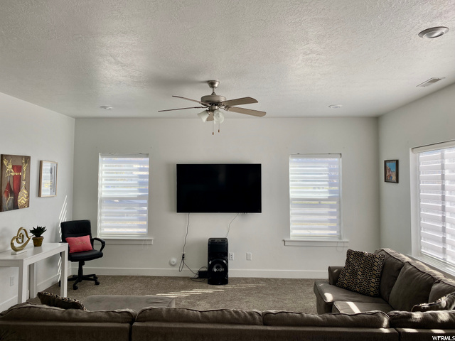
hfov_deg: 67.3
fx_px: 342
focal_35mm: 26
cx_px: 228
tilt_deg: +0.6
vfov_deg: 53.1
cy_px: 170
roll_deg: -0.2
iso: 32
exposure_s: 1/271
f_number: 1.8
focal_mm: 4.25
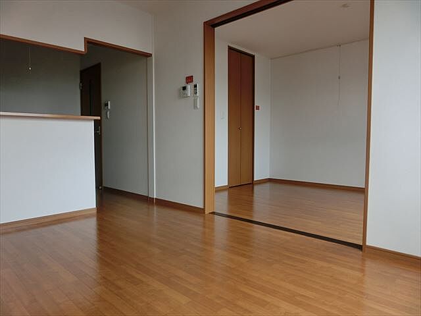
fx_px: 292
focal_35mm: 24
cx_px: 210
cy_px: 158
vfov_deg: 56.8
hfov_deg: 71.6
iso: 80
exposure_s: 1/125
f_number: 3
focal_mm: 4.24
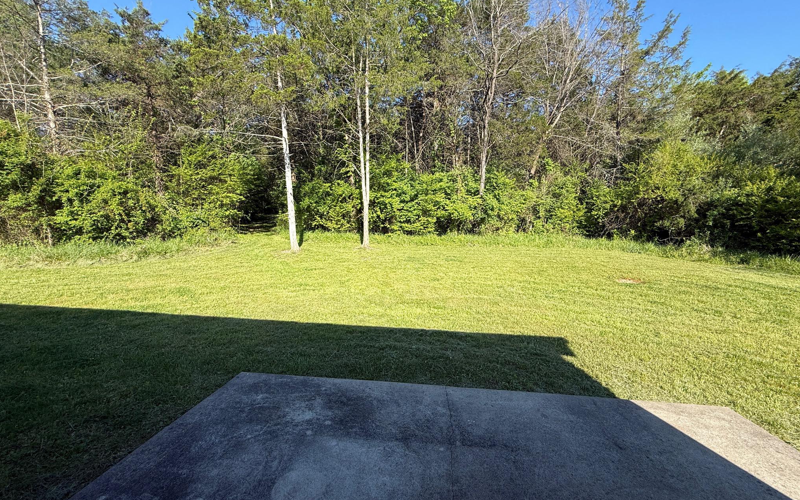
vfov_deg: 74.8
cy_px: 250
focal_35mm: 15
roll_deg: -1.3
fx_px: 327
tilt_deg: -5.3
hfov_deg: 101.5
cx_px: 403
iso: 50
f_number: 2.2
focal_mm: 2.22
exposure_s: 1/928
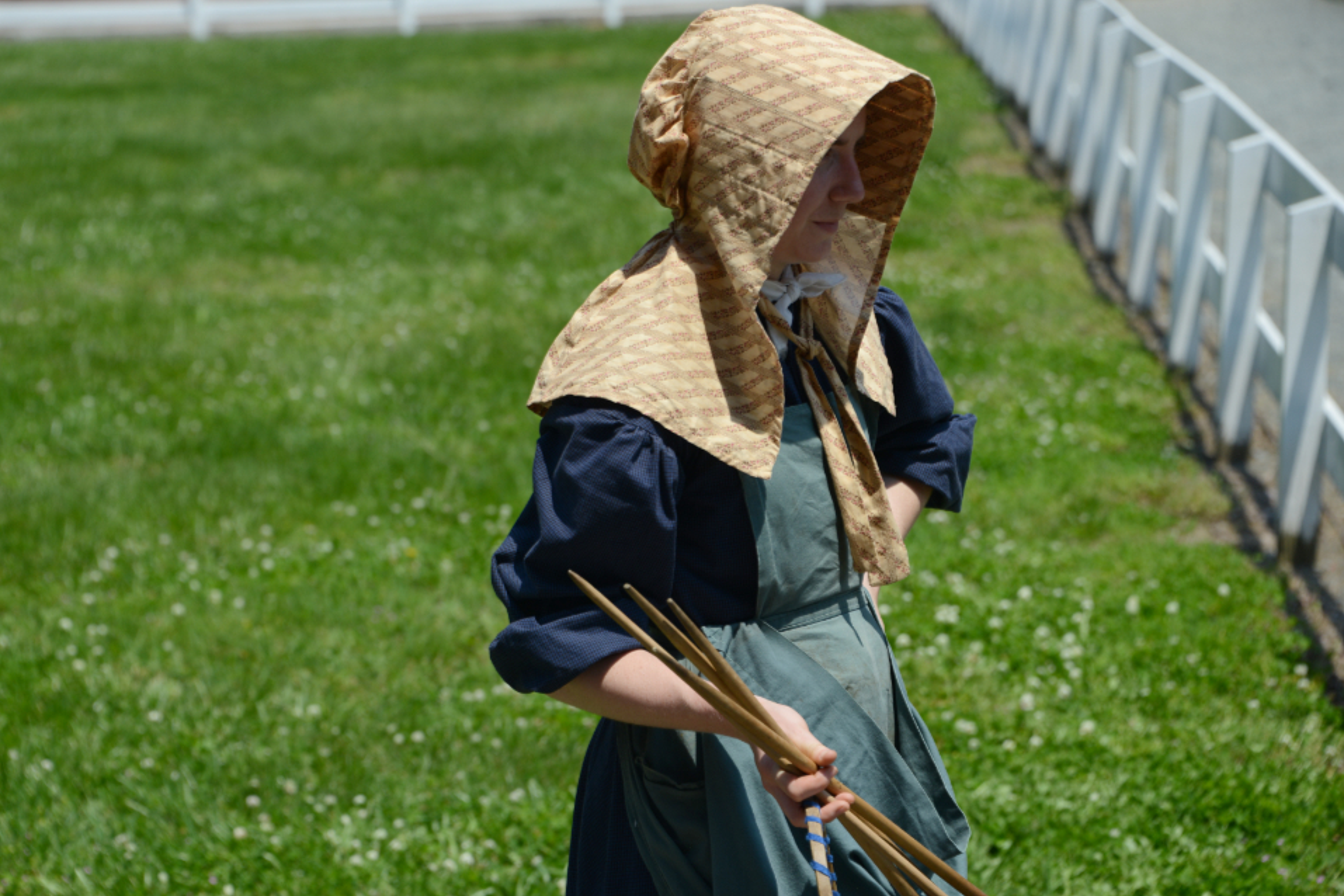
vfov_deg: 9.7
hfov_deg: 14.6
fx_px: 5264
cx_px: 687
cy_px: 441
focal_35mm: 141
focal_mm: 135
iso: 200
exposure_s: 1/1000
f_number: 6.3
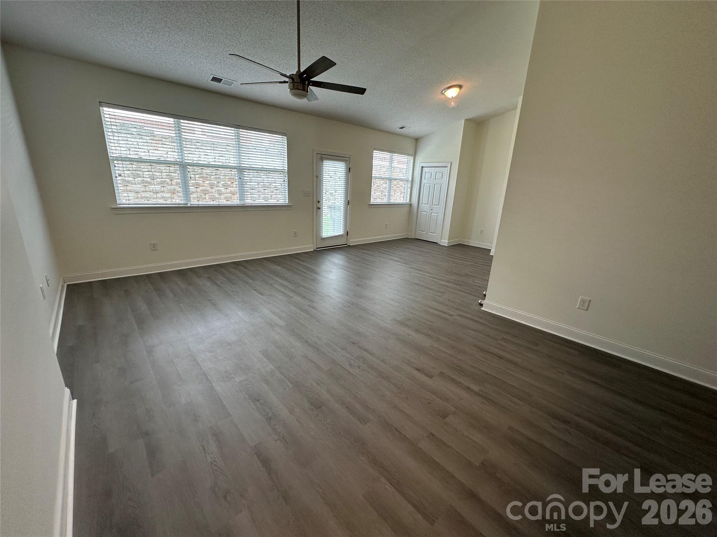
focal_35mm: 14
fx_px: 290
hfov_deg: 102.1
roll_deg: -3.0
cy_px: 268
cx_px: 358
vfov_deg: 85.7
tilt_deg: -15.5
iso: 125
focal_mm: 2.22
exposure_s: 1/120
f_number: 2.2
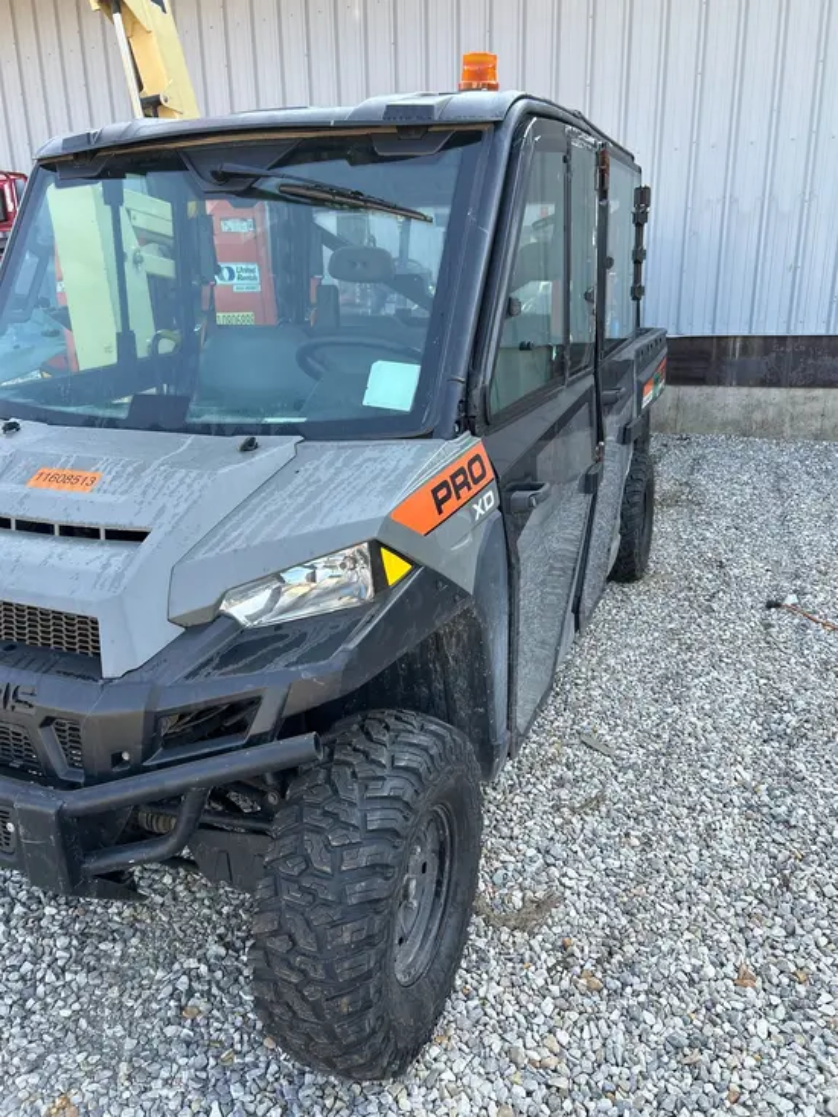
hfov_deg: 53.1
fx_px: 839
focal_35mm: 26
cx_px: 419
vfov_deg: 67.3
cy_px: 558
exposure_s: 1/407
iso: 50
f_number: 1.5
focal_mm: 5.7
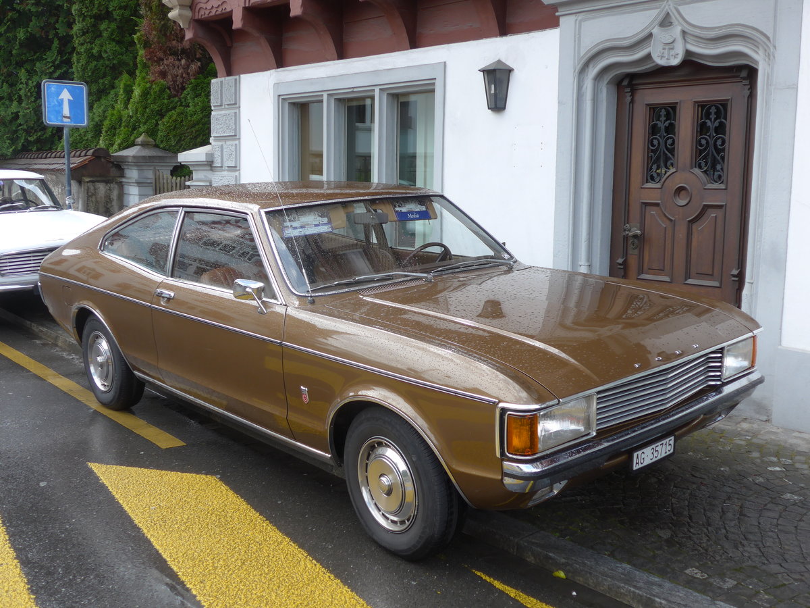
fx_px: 913
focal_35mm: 39
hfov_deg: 47.9
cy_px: 304
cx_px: 405
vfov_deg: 36.8
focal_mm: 8
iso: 80
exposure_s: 1/400
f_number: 2.8
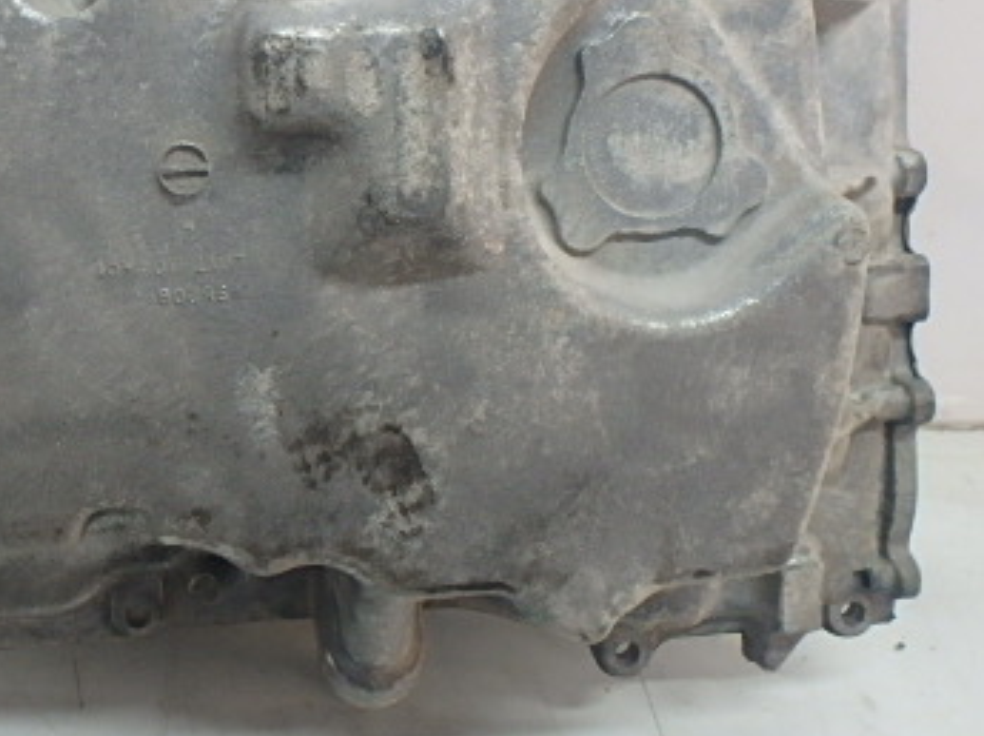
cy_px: 308
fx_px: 1107
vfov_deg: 36.7
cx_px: 260
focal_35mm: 39
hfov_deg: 46.4
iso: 250
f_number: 3.5
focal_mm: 3.7
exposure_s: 1/30
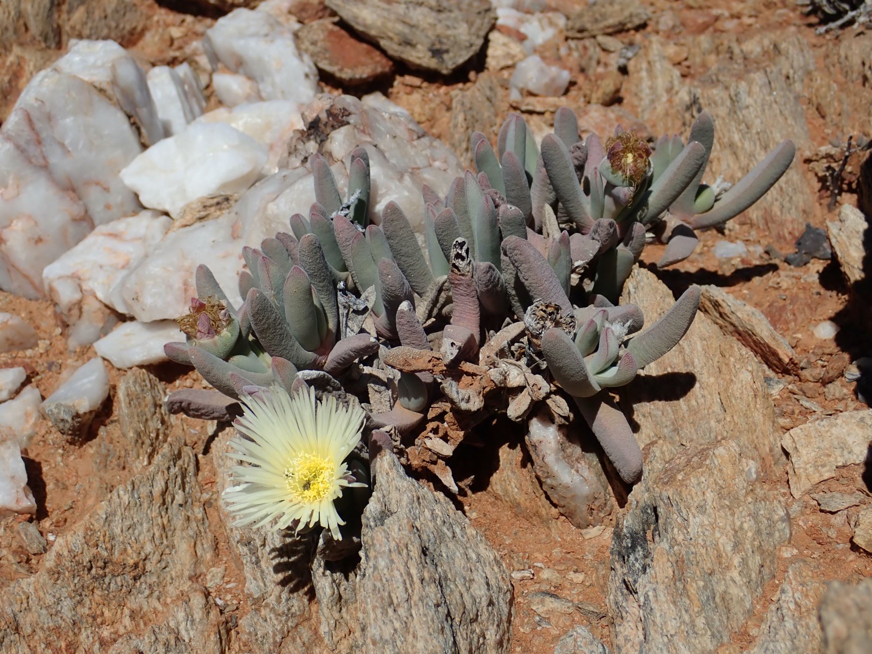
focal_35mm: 49
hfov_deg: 38.9
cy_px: 327
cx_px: 436
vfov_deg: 29.7
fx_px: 1234
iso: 100
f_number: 13
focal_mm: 8.99
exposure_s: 1/200
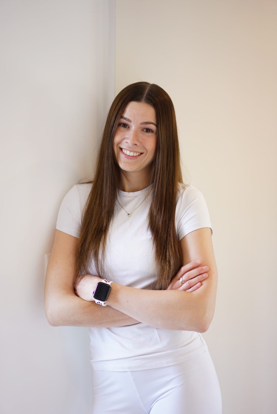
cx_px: 138
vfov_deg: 36.2
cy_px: 207
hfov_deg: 24.6
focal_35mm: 55
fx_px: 634
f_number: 1.8
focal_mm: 55
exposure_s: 1/100
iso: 400
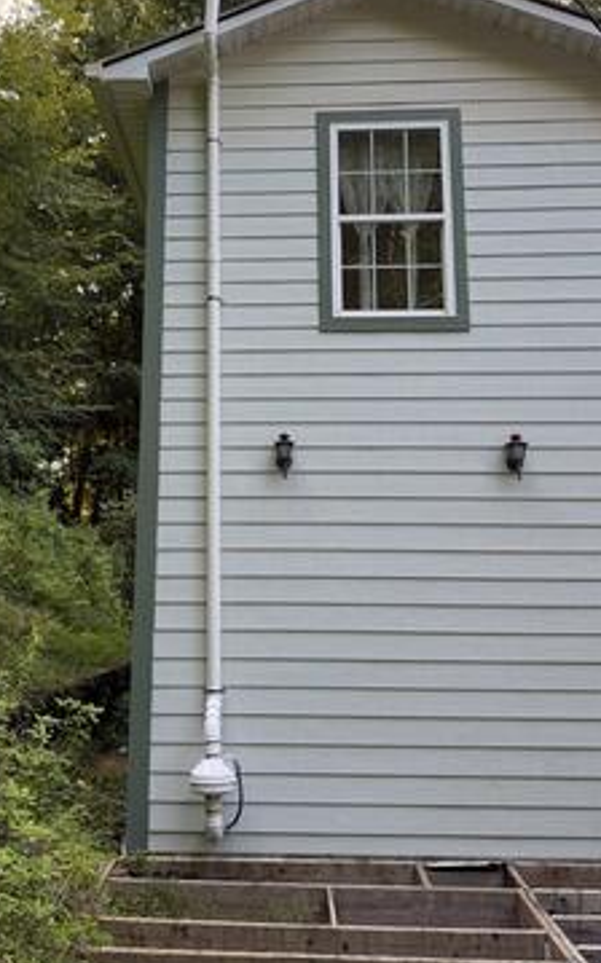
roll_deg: -0.4
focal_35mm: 34
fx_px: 892
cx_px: 233
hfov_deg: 37.1
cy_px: 357
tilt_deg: +13.2
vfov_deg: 56.0
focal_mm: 6.76
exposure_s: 1/132
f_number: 1.78
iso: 80
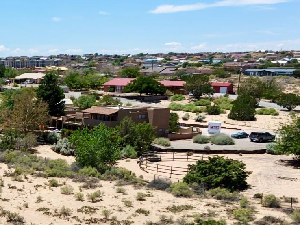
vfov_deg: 22.0
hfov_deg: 26.5
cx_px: -59
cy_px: 209
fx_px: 564
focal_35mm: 65
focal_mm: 3.05
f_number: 2.2
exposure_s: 1/2500
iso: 160
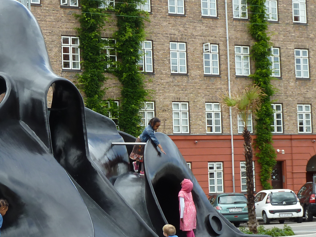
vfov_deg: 12.6
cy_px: 132
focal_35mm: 118
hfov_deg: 16.5
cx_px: 39
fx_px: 1077
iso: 80
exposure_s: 1/160
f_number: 3.9
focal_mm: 9.7
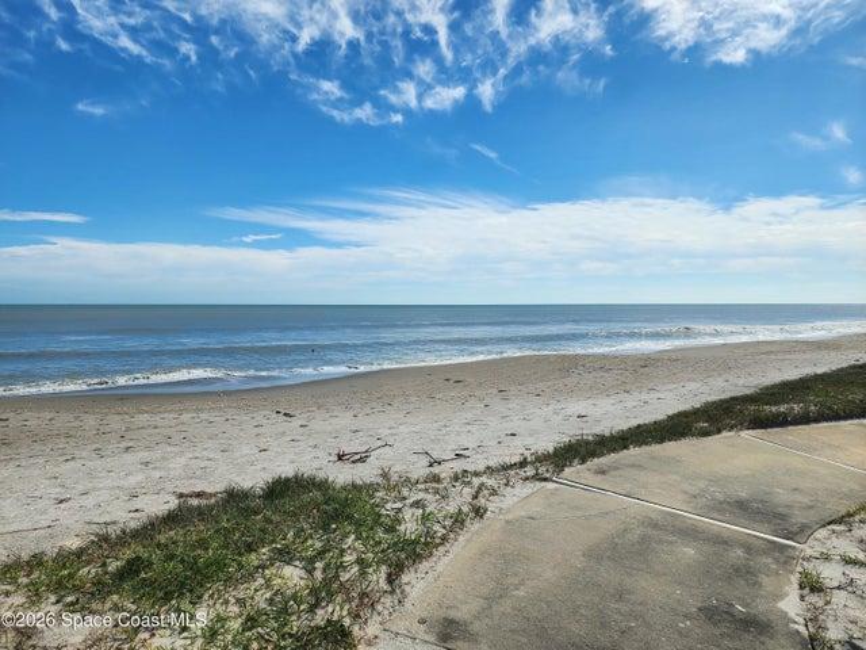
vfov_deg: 58.9
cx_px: 433
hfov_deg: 73.9
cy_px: 325
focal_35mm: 23
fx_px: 575
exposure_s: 1/1899
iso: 12
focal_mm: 6.4
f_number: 1.8
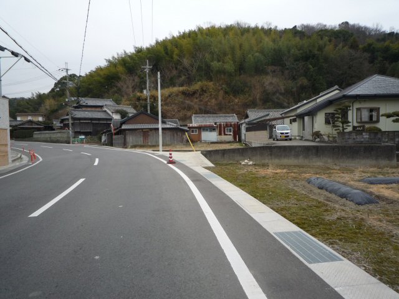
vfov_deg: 54.9
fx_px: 288
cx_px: 200
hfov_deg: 69.4
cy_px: 150
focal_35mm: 25
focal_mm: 4.4
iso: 100
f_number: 2.8
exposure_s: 1/200
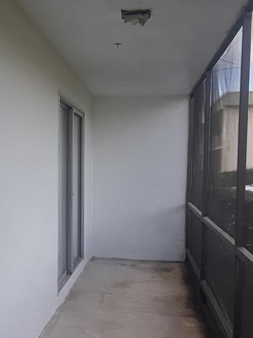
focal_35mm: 48
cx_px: 60
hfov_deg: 29.7
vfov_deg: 39.5
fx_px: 468
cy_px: 206
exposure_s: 1/226
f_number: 1.9
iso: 40
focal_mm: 2.47
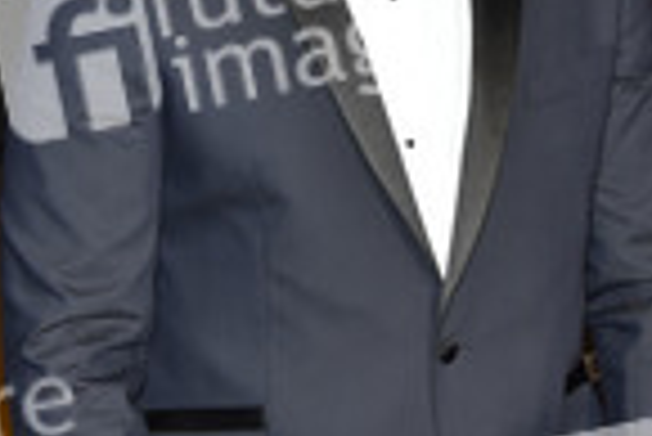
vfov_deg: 10.0
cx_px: 351
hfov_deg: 14.8
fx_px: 2502
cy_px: 261
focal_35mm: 138
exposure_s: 1/200
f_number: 6.3
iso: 1250
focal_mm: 50
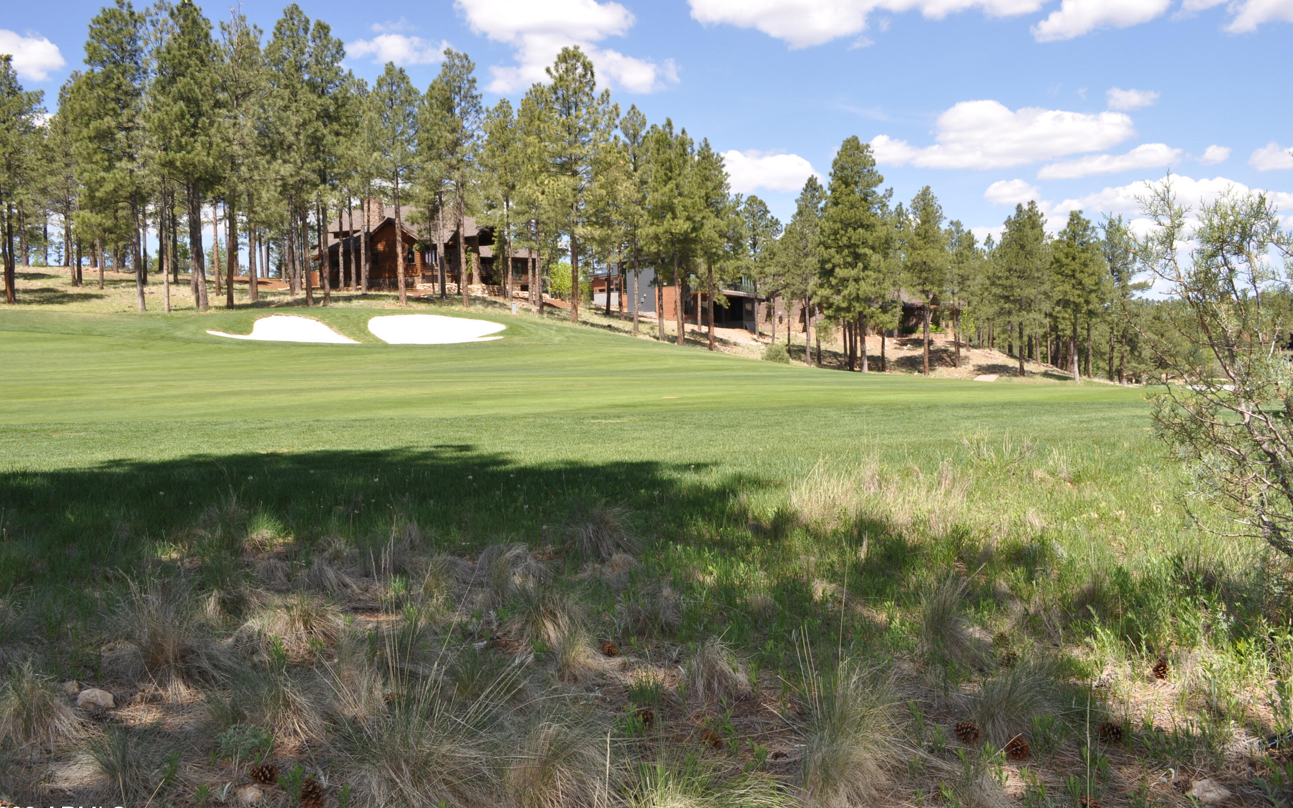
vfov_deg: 44.5
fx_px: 987
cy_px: 418
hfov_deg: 66.5
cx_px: 638
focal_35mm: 28
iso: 200
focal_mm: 18
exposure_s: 1/200
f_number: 9
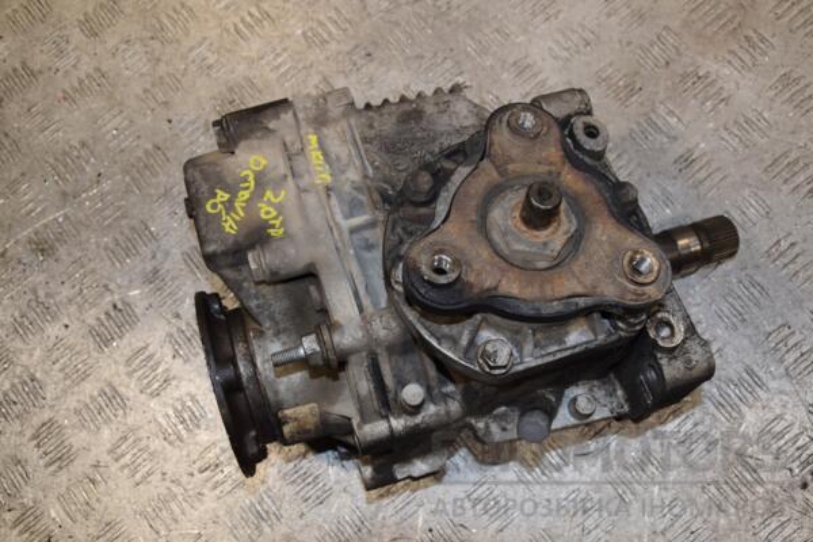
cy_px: 271
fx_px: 813
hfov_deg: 53.1
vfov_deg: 36.9
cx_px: 406
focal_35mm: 36
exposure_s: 1/200
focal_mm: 24
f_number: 7.1
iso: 800
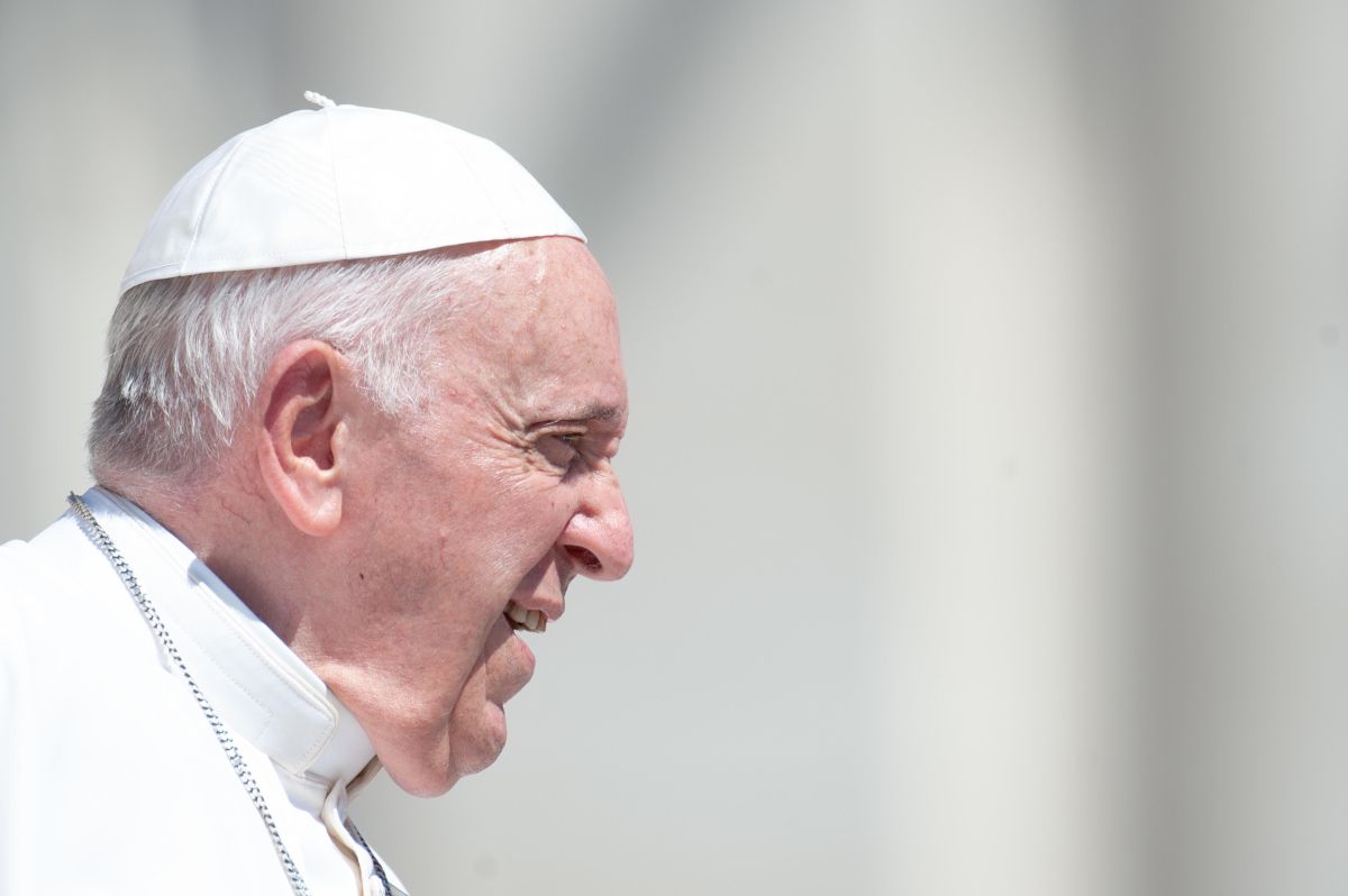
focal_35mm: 500
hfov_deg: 4.1
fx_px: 18706
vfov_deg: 2.7
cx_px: 674
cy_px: 448
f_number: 5.6
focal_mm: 500
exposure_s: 1/1000
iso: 200
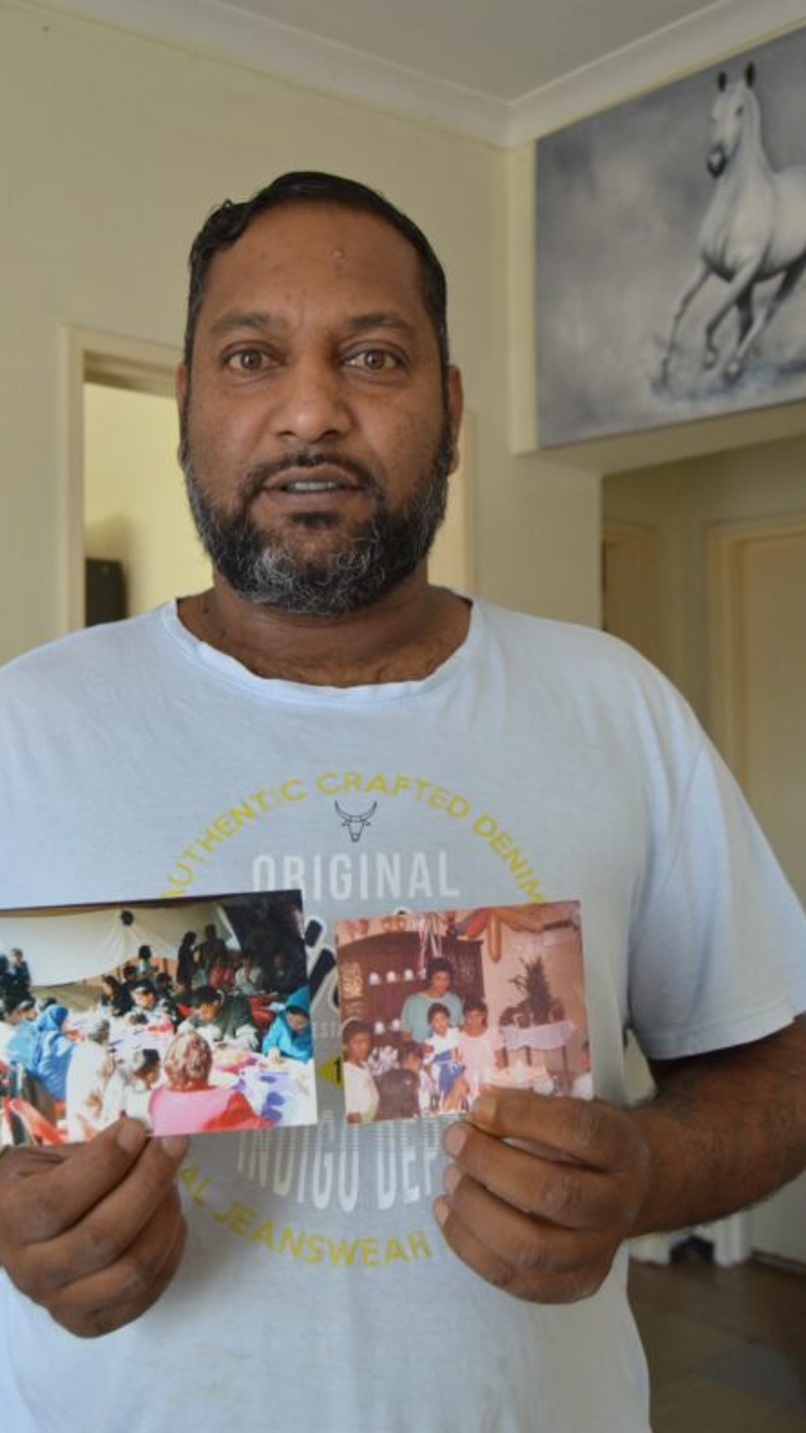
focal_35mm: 37
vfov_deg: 54.6
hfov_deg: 32.3
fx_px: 1388
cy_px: 714
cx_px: 328
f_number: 4
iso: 400
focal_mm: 23
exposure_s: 1/60
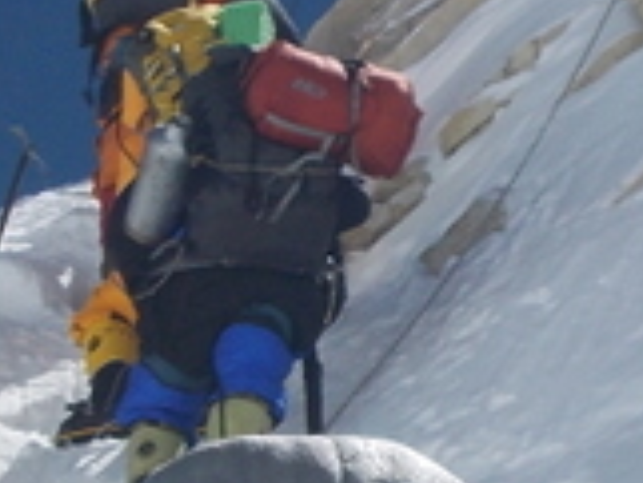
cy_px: 557
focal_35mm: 280
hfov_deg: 7.1
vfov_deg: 5.3
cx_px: 419
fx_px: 5205
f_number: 11.3
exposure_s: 1/200
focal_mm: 9
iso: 80
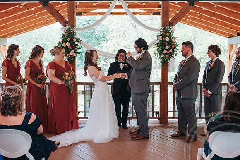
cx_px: 117
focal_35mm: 43
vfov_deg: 31.2
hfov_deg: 45.4
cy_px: 89
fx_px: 287
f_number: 3.2
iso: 250
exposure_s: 1/125
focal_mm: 35
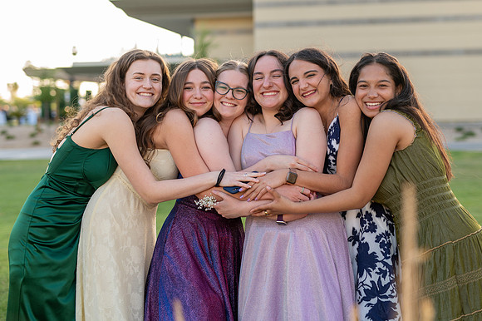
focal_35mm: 57
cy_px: 137
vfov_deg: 23.6
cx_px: 250
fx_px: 769
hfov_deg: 34.8
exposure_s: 1/250
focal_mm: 50
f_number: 2
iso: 100
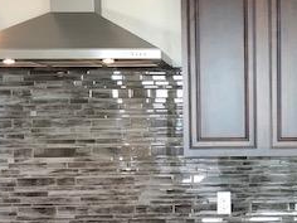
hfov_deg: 24.9
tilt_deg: -3.6
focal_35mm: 76
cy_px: 149
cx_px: 271
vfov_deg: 19.3
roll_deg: +0.4
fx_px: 652
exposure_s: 1/30
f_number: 1.8
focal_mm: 3.99
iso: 32
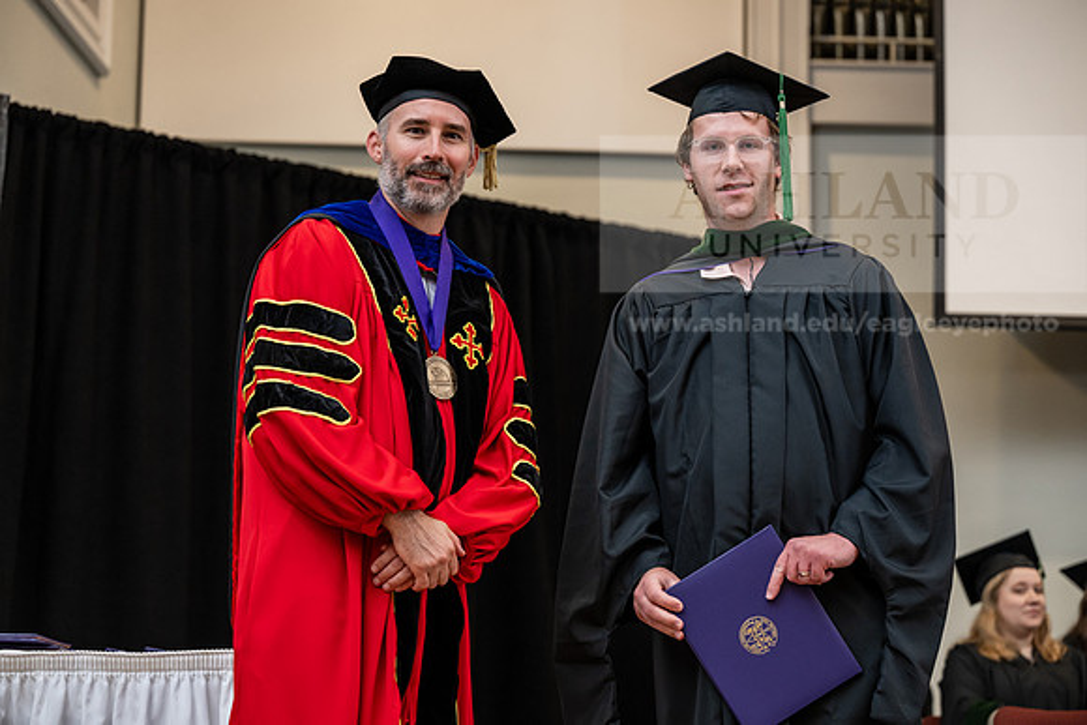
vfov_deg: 15.2
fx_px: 2718
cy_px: 362
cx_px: 544
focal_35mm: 90
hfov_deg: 22.6
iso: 1600
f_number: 3.5
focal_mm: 90
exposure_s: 1/200
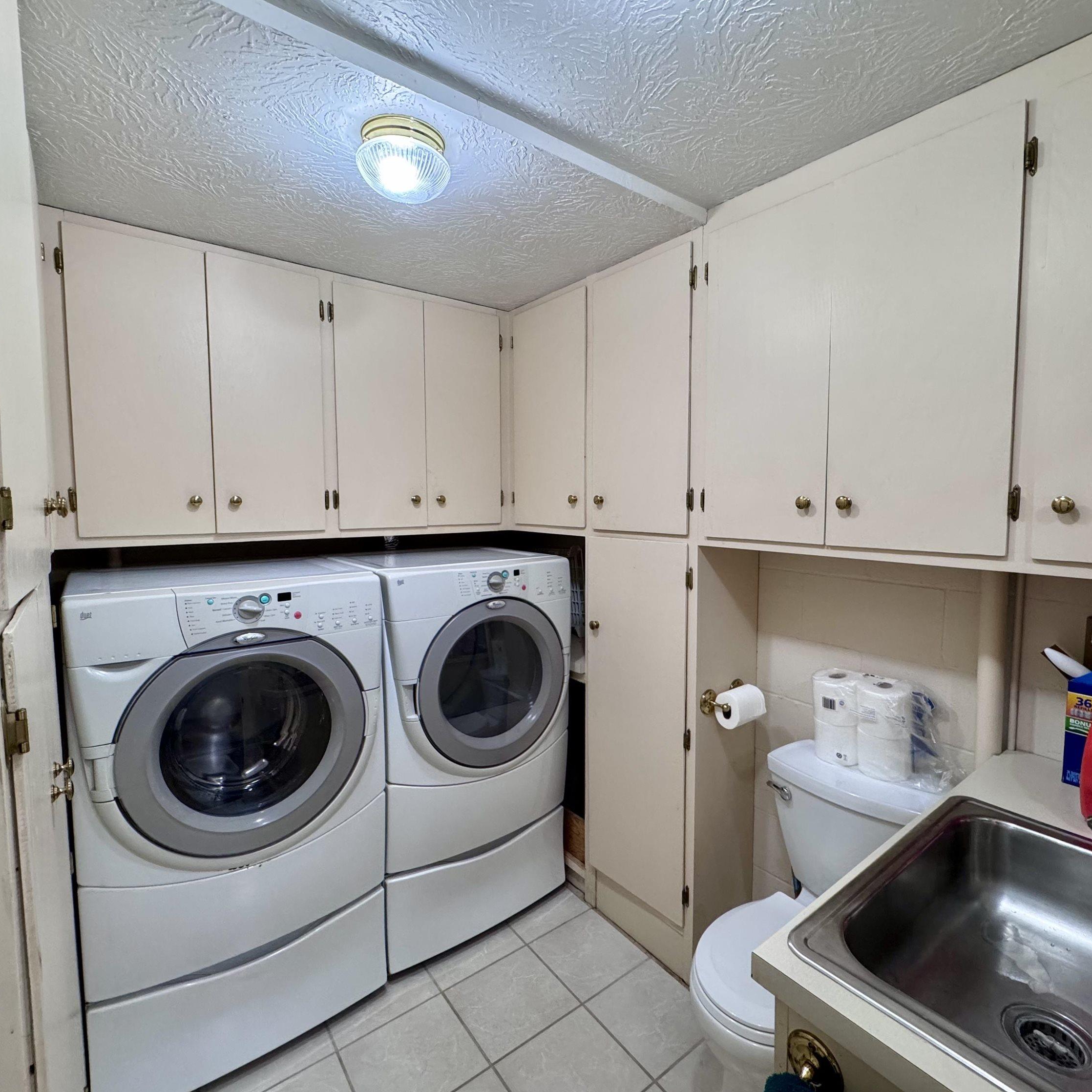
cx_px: 598
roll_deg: +0.0
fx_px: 607
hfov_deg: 83.7
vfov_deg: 84.0
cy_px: 538
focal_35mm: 17
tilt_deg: -4.7
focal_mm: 2.22
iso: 320
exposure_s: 1/120
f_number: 2.2
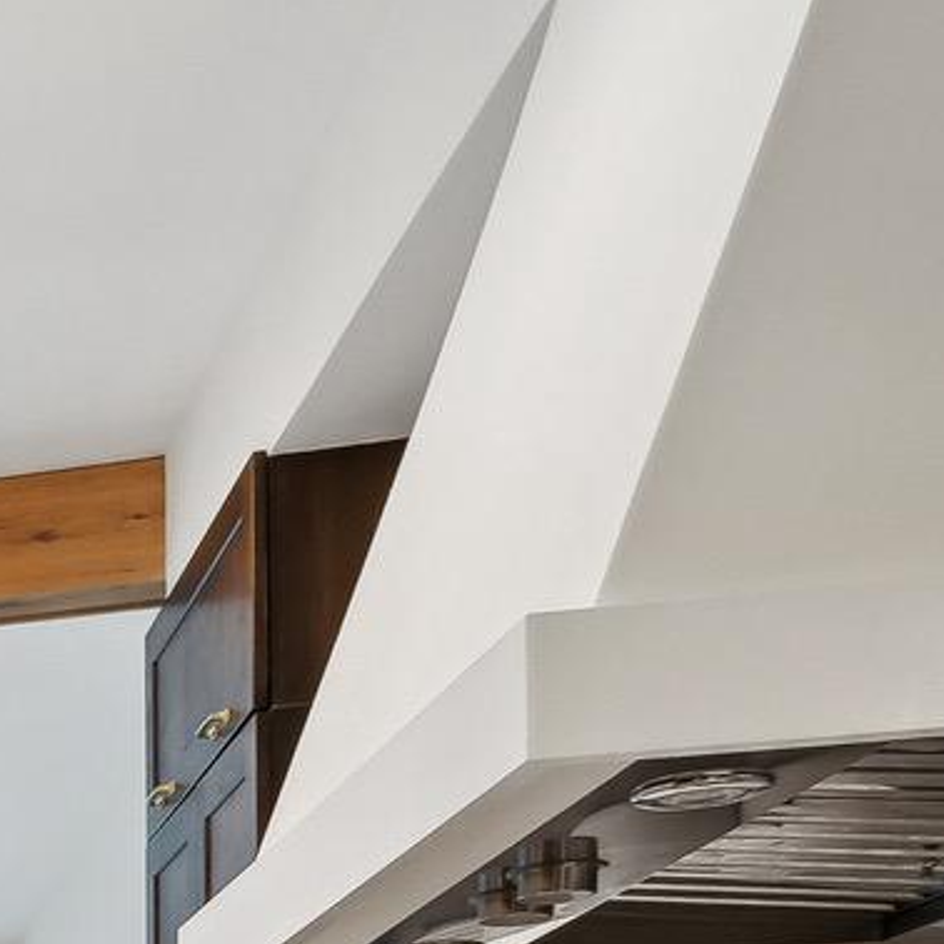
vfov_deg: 21.4
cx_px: -1214
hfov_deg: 15.7
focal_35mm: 69
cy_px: 1377
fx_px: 2129
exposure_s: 1/15
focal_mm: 10
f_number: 8
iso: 800
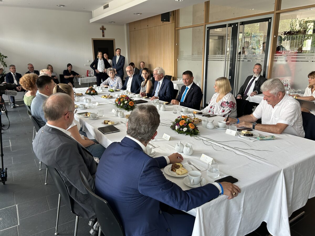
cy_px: 118
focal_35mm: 26
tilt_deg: -13.3
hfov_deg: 67.3
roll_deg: +2.2
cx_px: 158
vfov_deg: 53.1
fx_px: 237
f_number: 1.5
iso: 125
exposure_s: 1/121
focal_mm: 5.7
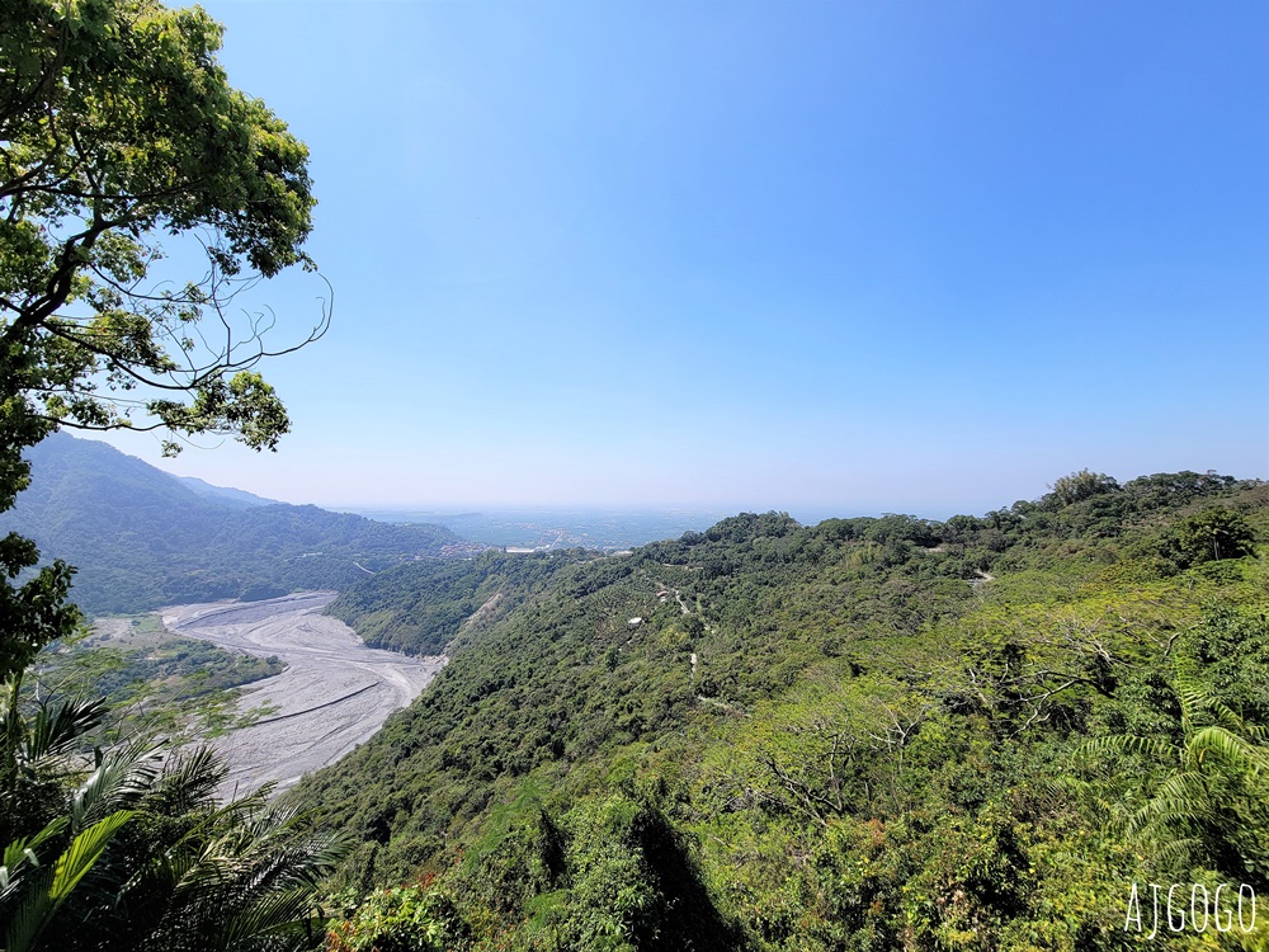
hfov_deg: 106.2
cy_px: 476
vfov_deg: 89.9
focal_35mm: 13
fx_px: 477
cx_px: 634
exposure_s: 1/1760
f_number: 2.2
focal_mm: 2.2
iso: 50
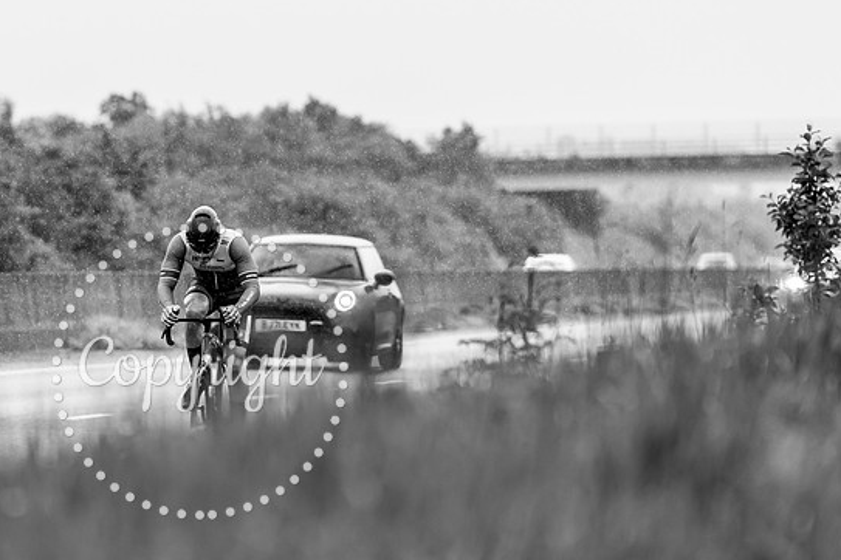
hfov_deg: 5.8
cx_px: 193
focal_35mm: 353
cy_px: 290
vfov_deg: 3.9
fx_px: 8246
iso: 320
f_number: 3.5
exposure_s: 1/1000
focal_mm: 200
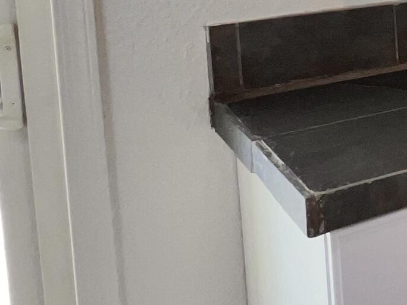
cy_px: -56
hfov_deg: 21.9
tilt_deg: -4.1
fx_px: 670
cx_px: 725
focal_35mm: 57
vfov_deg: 23.6
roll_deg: +2.1
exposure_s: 1/122
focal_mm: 1.57
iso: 32
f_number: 1.8
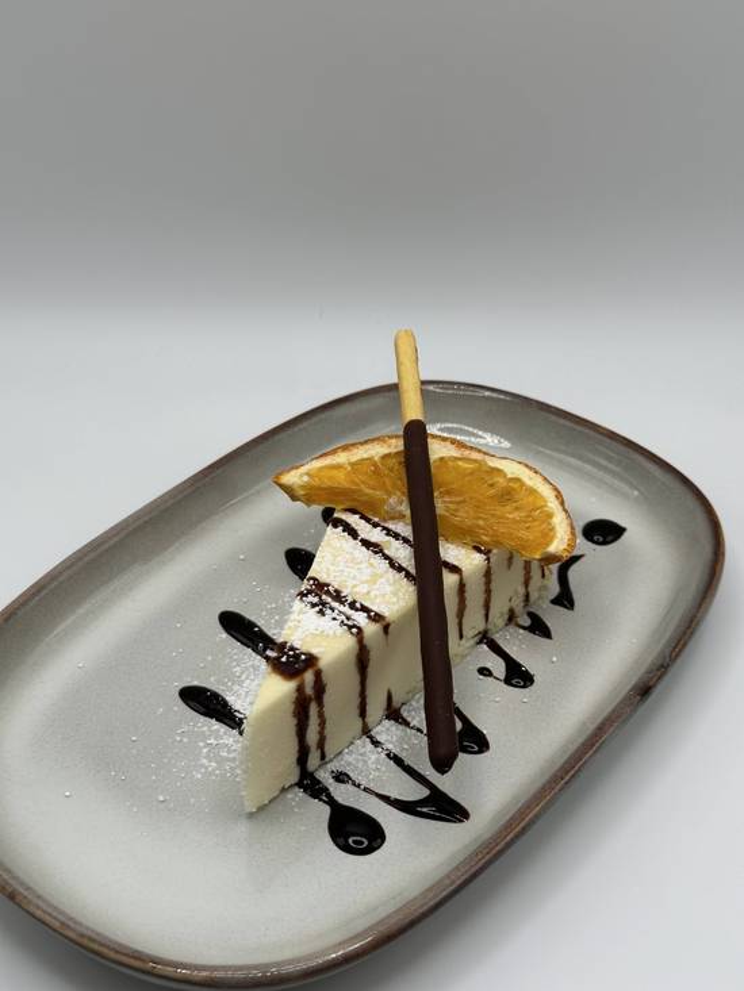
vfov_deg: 39.7
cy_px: 496
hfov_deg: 30.3
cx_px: 372
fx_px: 1375
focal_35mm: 48
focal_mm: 6.86
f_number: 1.78
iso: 64
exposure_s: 1/1050
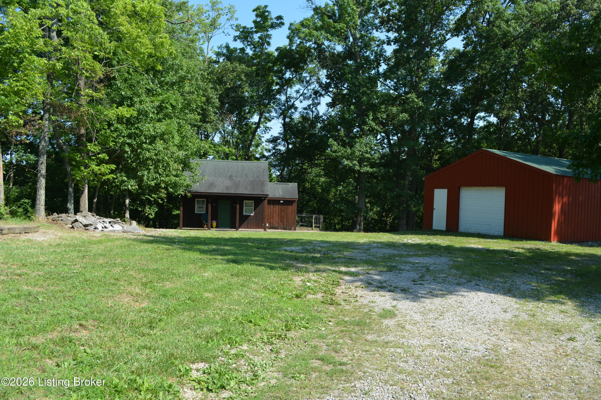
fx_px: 501
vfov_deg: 43.6
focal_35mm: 30
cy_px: 200
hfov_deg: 61.9
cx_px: 300
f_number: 8
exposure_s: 1/250
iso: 180
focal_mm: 20
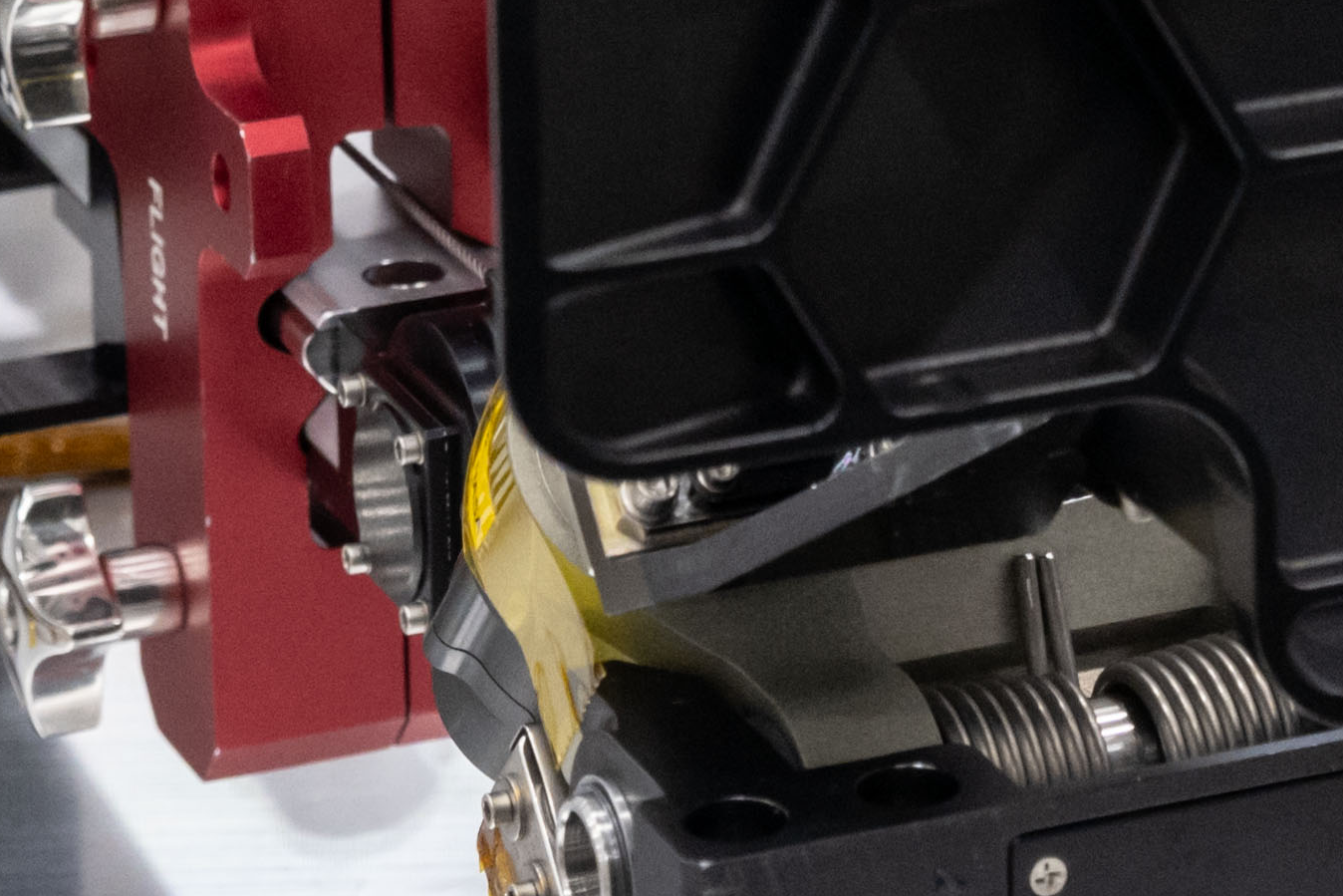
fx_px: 7798
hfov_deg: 9.8
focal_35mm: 209
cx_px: 908
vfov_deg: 6.2
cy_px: -1373
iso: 1250
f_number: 6.3
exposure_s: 1/125
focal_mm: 34.5
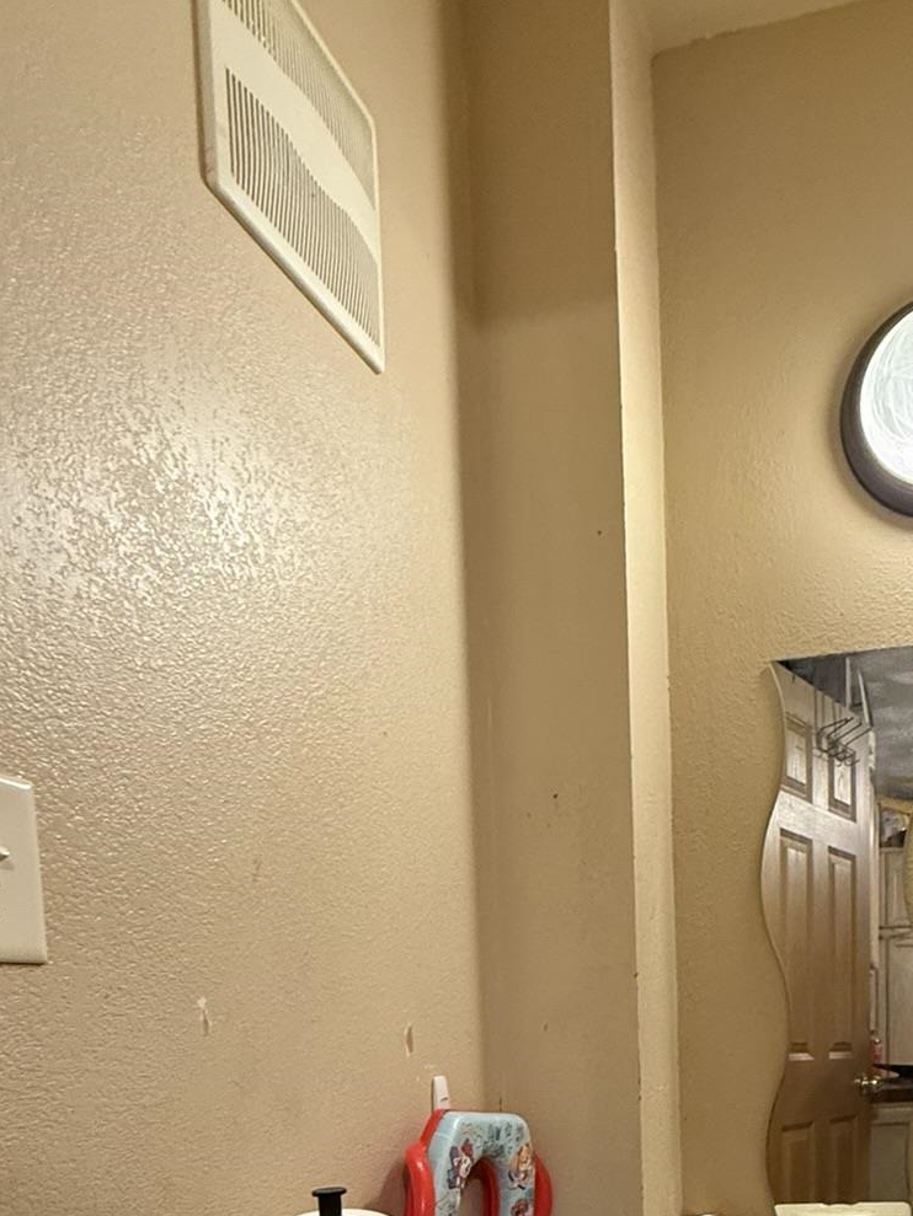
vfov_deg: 53.7
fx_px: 1020
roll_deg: +0.2
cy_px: 1100
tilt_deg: -3.5
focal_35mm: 29
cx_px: 706
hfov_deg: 46.2
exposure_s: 1/60
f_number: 2.2
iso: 400
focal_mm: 2.22
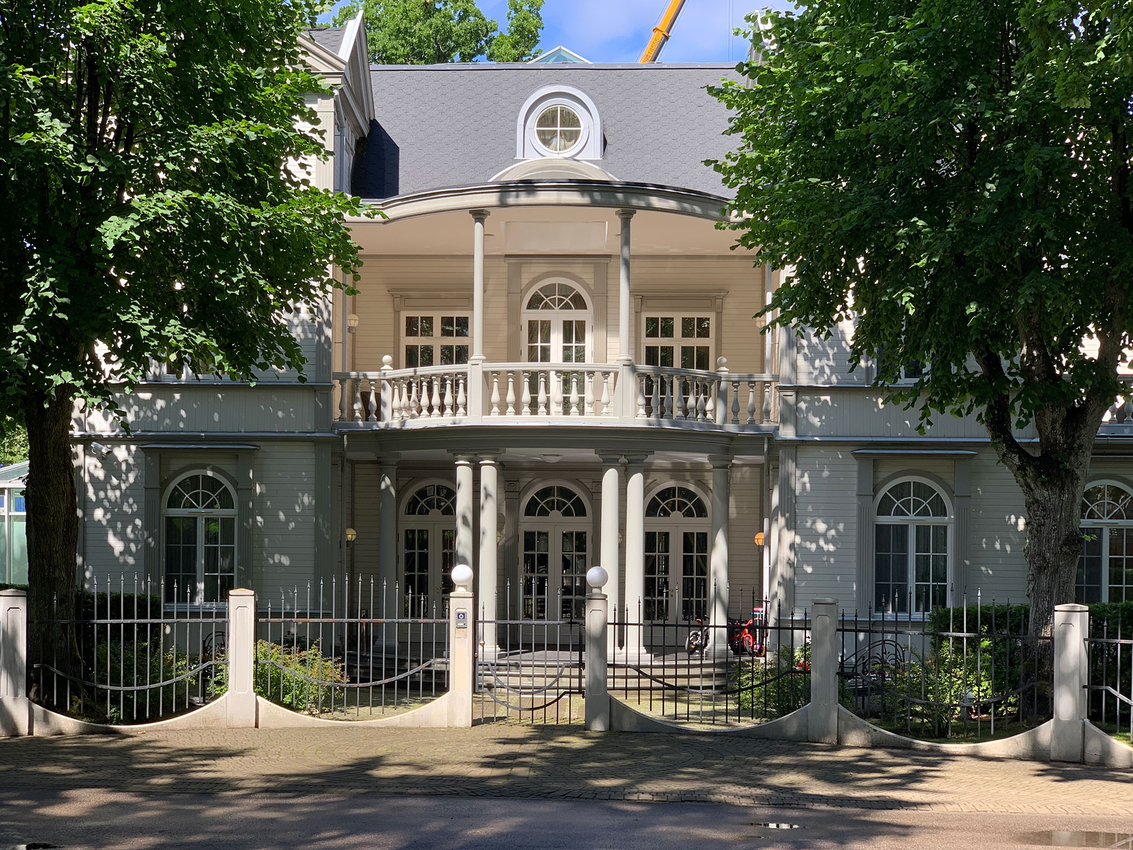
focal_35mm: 52
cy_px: 425
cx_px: 566
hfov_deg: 36.8
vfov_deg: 28.0
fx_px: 1702
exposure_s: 1/302
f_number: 2.4
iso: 16
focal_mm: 6
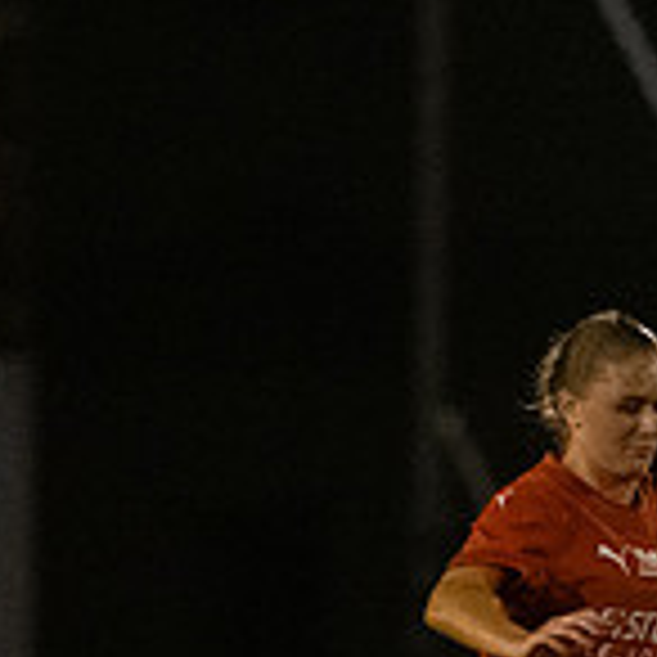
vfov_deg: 1.0
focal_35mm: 1780
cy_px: 795
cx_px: 516
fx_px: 38222
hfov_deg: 1.0
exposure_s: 1/640
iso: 8000
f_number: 3.2
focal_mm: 300
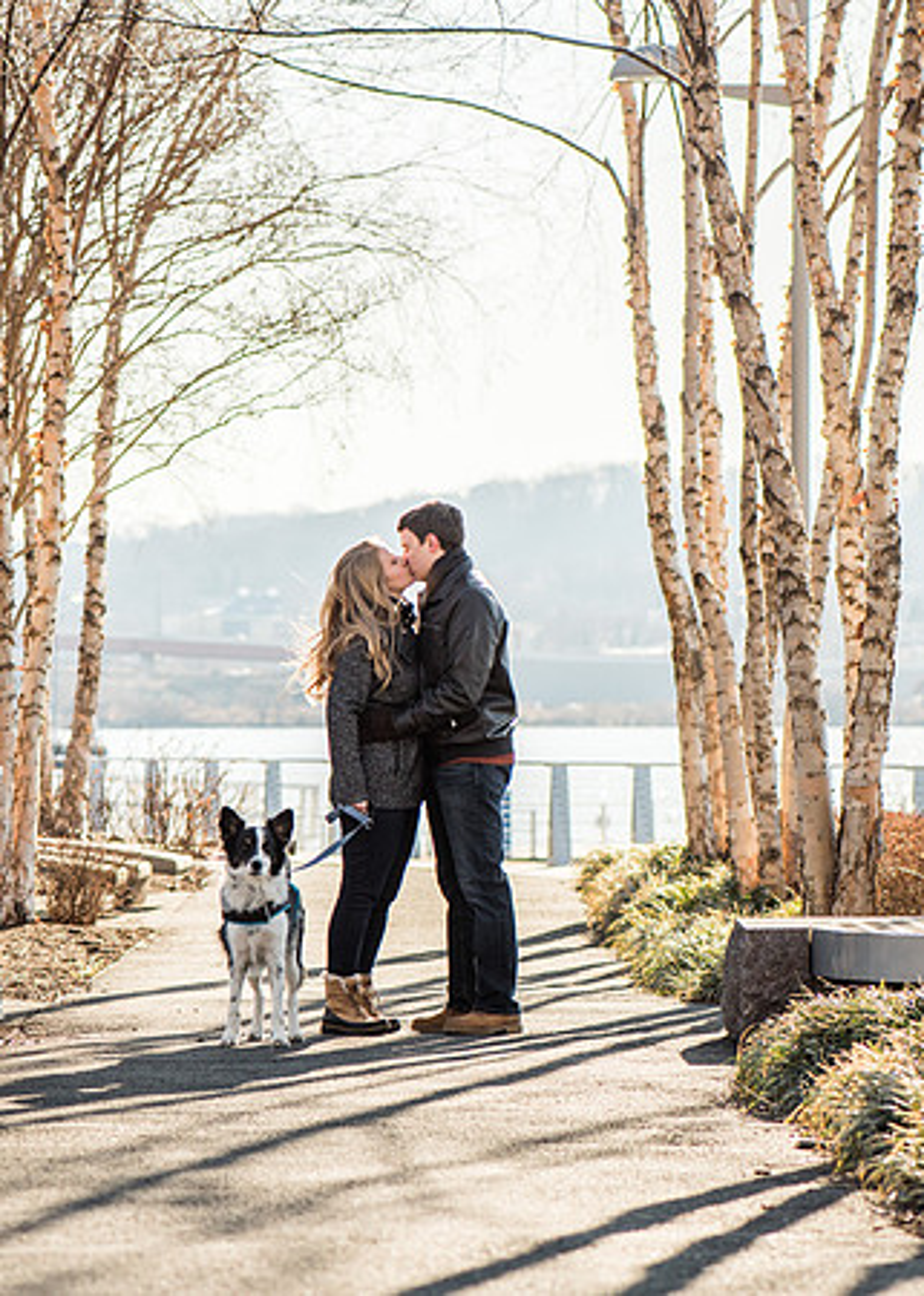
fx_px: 5969
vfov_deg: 12.4
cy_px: 666
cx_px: 668
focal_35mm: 162
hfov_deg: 8.8
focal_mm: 105
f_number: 2.8
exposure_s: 1/1600
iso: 100
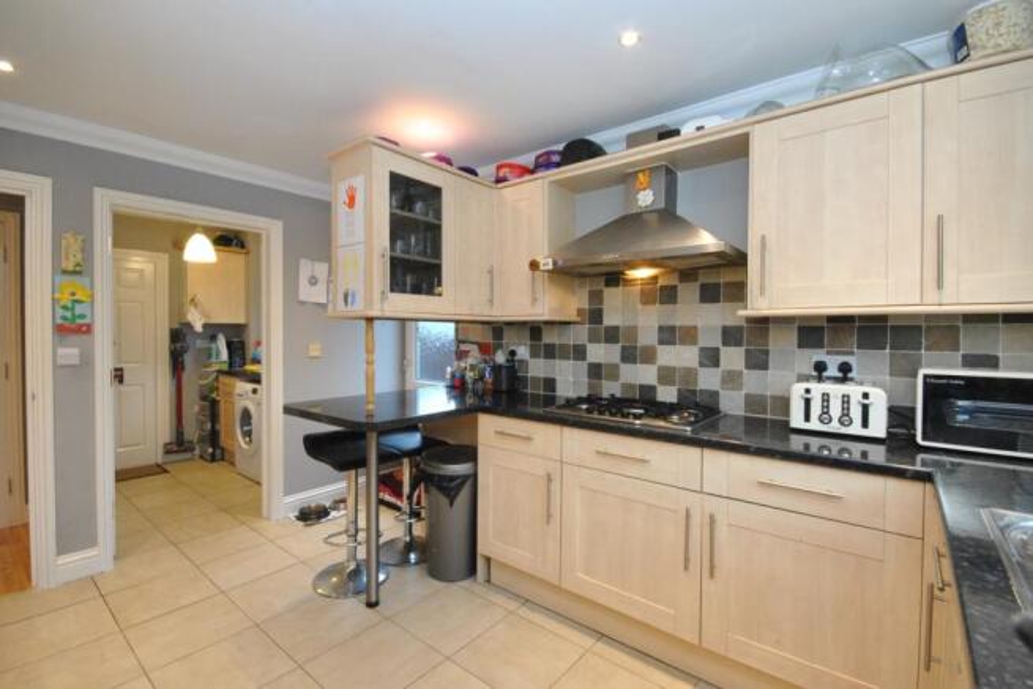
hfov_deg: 100.4
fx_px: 430
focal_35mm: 15
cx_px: 516
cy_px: 344
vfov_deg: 77.4
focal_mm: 10
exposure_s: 1/20
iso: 1100
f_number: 8
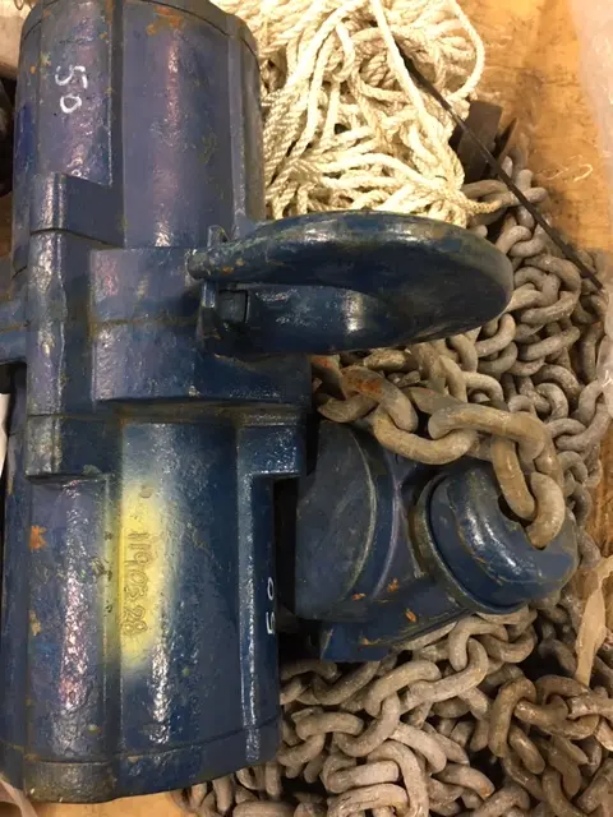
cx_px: 306
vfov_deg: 61.7
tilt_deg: -78.4
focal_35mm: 29
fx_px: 685
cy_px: 408
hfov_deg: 48.2
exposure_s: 1/15
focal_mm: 4.15
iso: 64
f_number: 2.2
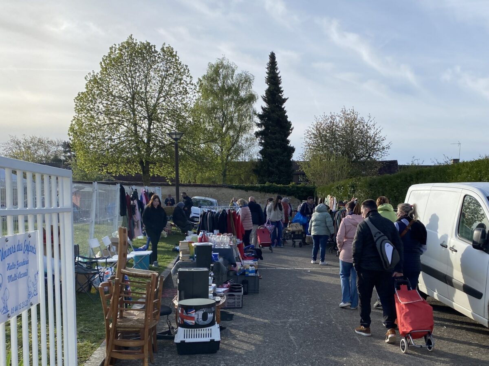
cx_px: 244
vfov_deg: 53.1
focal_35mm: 26
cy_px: 183
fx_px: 367
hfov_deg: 67.3
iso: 32
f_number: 1.8
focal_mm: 4.25
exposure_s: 1/2183
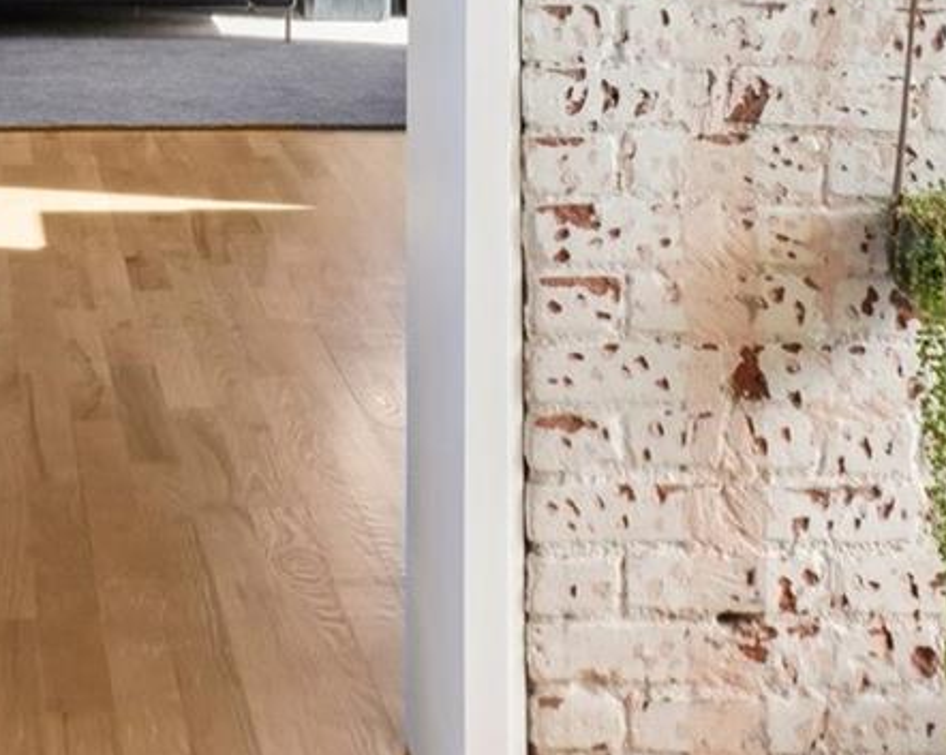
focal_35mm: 102
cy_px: -355
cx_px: 77
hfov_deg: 18.5
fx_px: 2854
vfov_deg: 14.2
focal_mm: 20
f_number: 8
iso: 160
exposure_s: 1/45
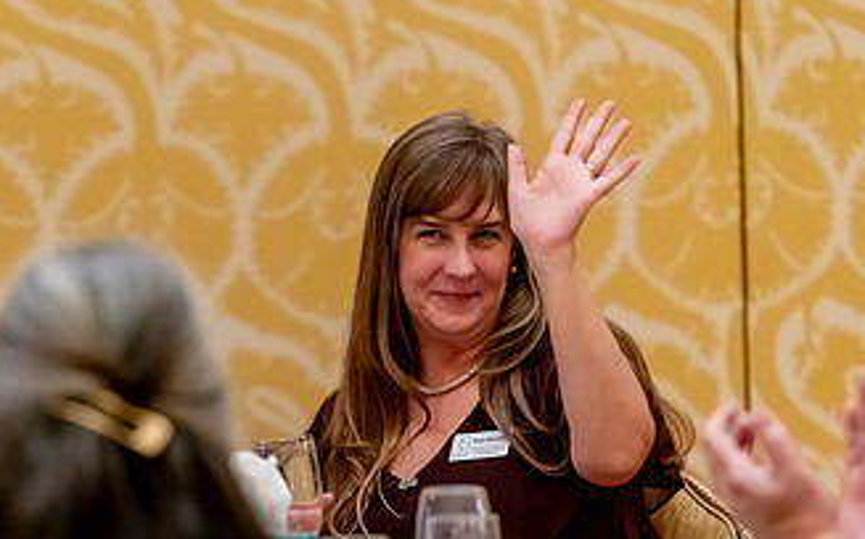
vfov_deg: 3.6
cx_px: 214
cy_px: 419
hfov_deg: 5.8
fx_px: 8529
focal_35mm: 362
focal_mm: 200
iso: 6400
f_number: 2.8
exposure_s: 1/160
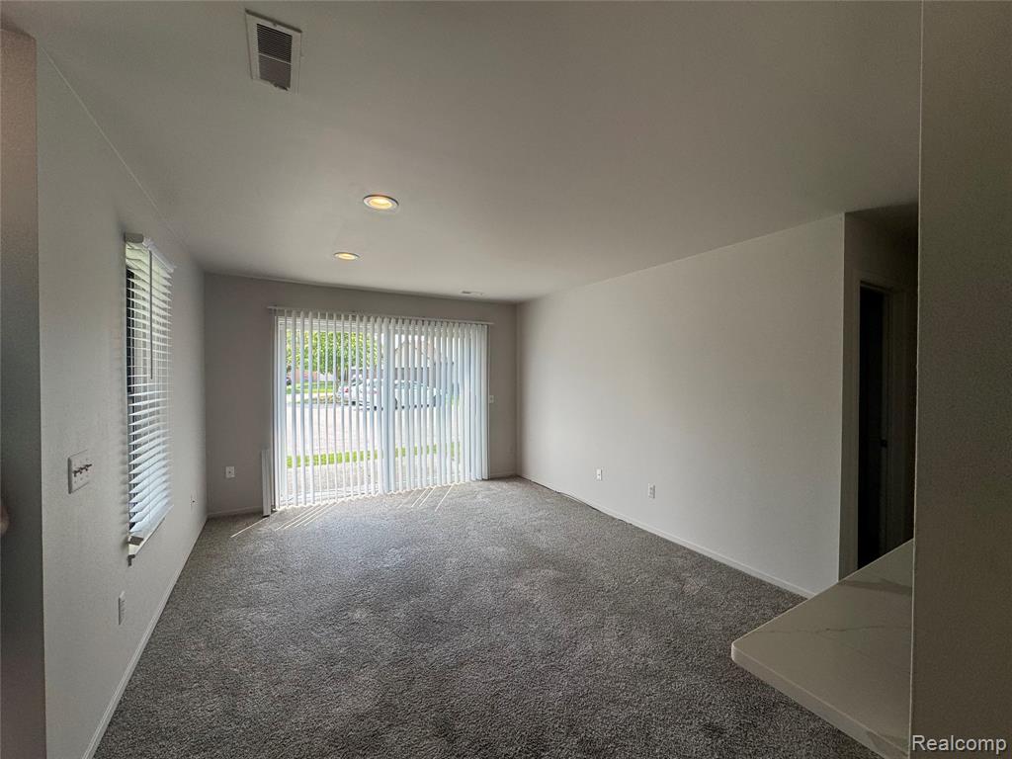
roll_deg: -0.1
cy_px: 380
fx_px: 409
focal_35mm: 14
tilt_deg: -1.4
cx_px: 506
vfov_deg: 85.7
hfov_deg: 102.1
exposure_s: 1/266
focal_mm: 2.22
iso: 40
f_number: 2.2
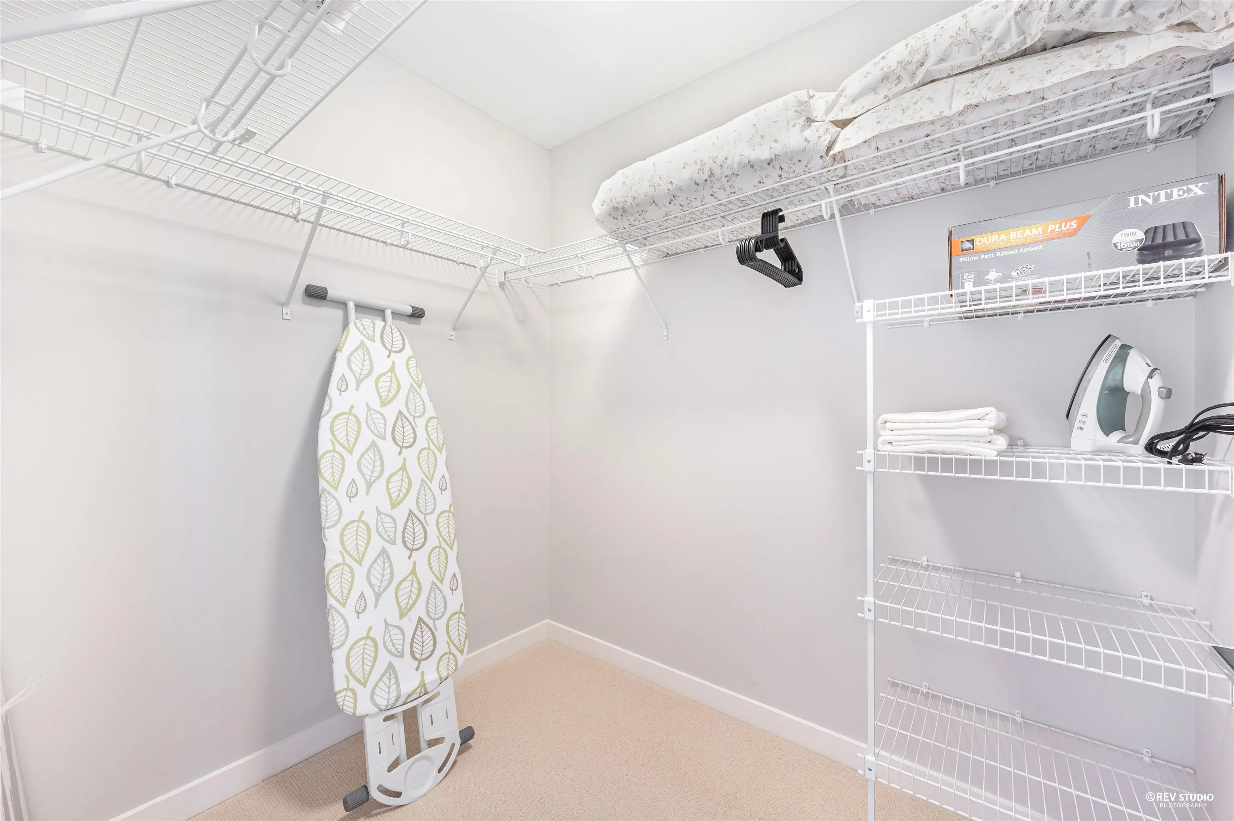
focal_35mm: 14
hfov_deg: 104.3
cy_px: 410
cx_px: 617
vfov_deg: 81.1
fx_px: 479
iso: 100
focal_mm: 14
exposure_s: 1/2
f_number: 11
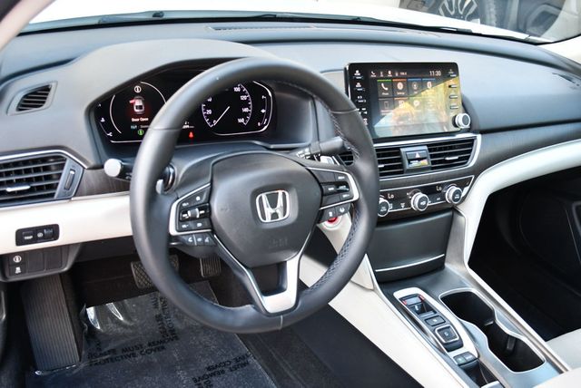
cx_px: 290
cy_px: 194
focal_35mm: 40
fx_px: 646
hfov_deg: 48.4
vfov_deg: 33.5
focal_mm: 20
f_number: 3.8
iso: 800
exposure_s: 1/125
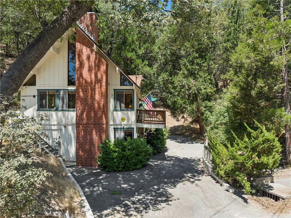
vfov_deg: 56.7
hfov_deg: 71.6
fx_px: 202
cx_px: 146
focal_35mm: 24
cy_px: 109
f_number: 2.8
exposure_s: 1/1250
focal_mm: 12.3
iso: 120
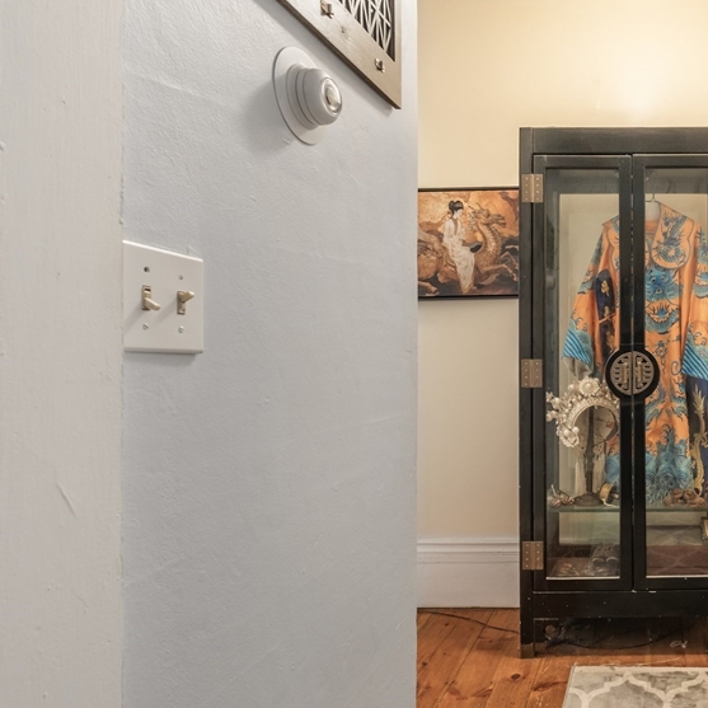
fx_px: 578
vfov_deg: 62.9
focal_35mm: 25
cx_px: 643
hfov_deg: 54.4
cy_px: 378
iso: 800
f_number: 8
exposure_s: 2.5
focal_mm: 16
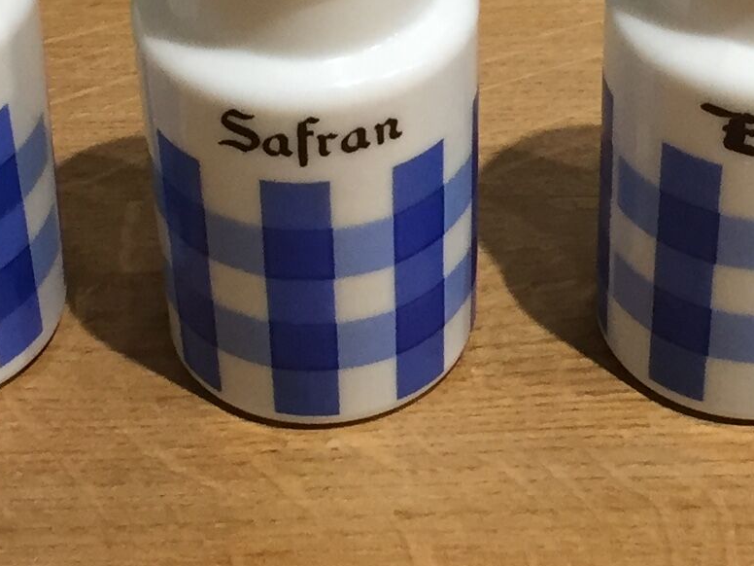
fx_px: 2657
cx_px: 515
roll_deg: -0.6
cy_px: 67
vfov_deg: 12.1
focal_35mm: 122
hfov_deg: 16.1
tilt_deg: -38.2
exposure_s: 1/33
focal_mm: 4.15
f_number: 2.2
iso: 125
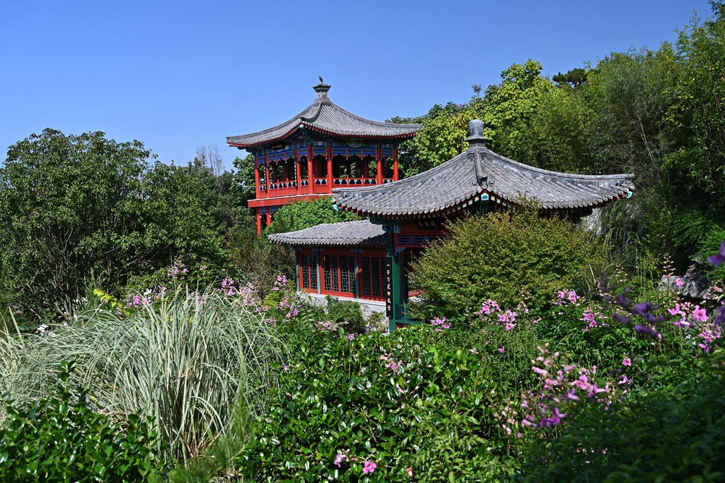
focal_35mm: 33
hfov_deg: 57.2
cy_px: 242
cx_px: 362
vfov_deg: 40.0
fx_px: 665
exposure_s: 1/400
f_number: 8
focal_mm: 33
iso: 250
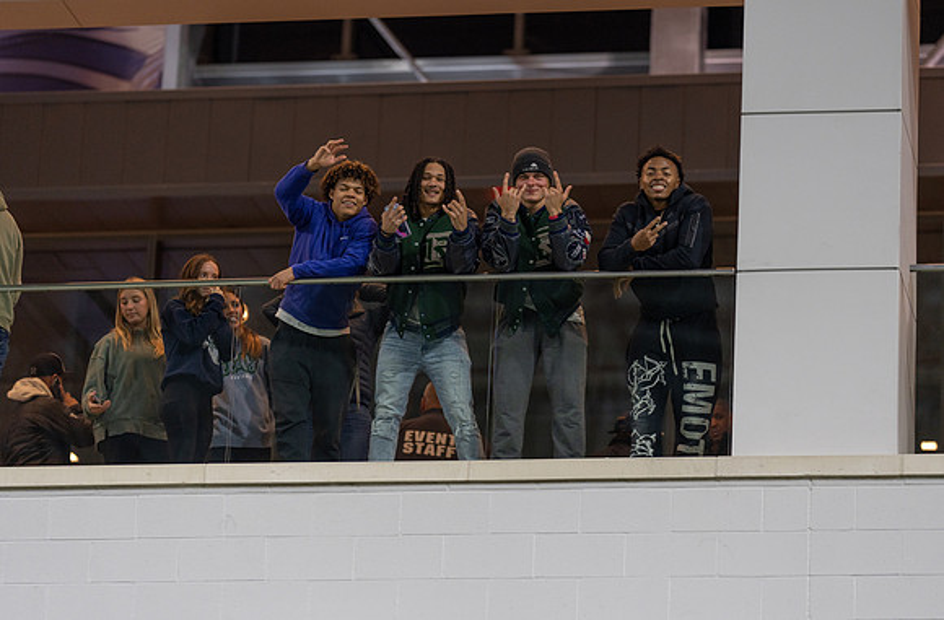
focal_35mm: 168
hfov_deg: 12.3
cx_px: 504
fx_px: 4381
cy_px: 281
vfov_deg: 8.1
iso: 500
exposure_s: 1/400
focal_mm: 135
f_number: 1.8
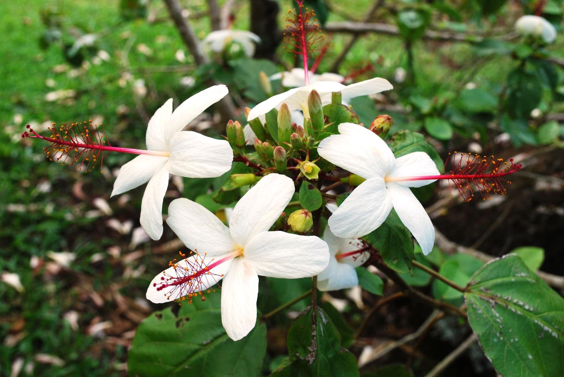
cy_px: 188
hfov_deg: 38.8
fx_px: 800
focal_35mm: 51
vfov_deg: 26.6
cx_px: 282
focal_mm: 34
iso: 100
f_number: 8
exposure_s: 1/80
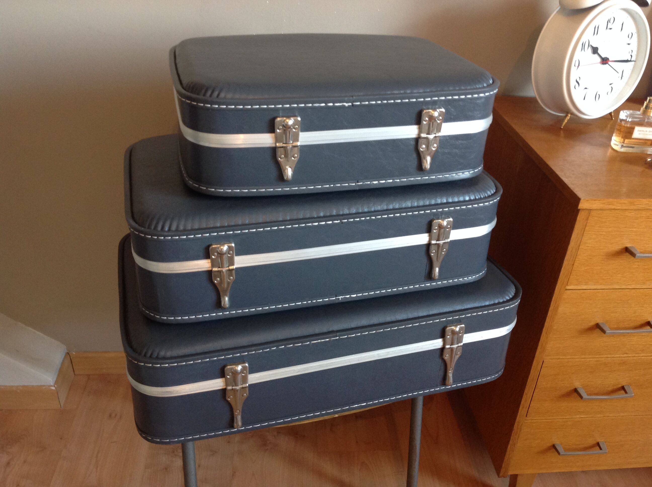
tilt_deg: -31.9
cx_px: 326
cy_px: 244
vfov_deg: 40.6
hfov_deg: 52.7
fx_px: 658
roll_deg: -2.9
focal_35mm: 35
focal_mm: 4.28
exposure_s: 1/15
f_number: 2.4
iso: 160
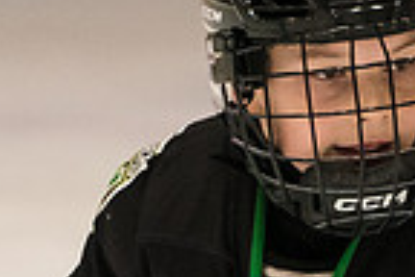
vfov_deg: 0.9
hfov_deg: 1.4
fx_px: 17002
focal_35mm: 1475
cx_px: 284
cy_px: 506
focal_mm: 150
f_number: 2.8
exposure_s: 1/1000
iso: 2000
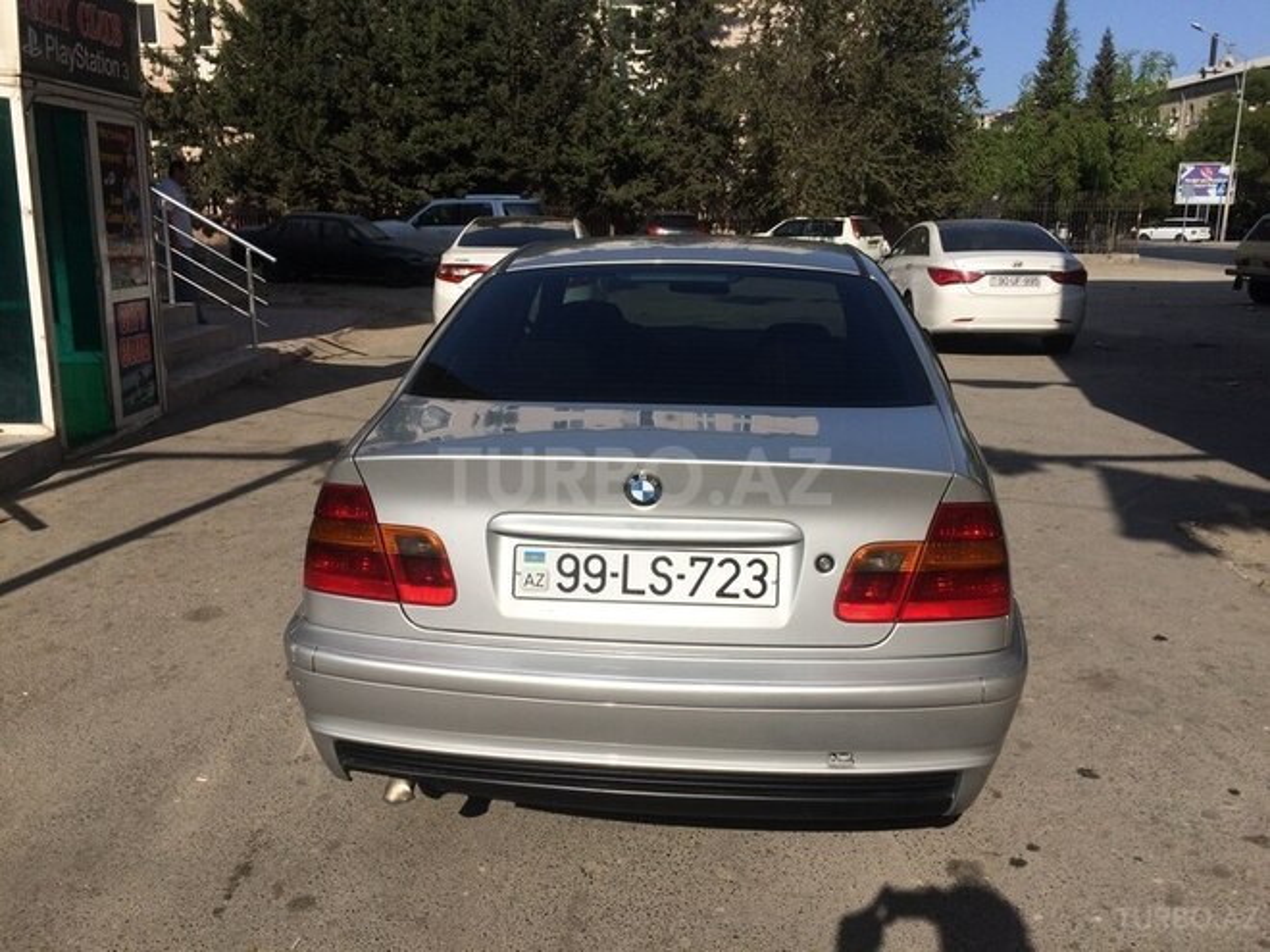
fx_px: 1064
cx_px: 635
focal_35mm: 29
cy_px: 476
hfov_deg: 61.7
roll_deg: -0.5
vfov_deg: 48.2
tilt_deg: -14.6
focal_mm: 4.15
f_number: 2.2
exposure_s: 1/3425
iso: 32
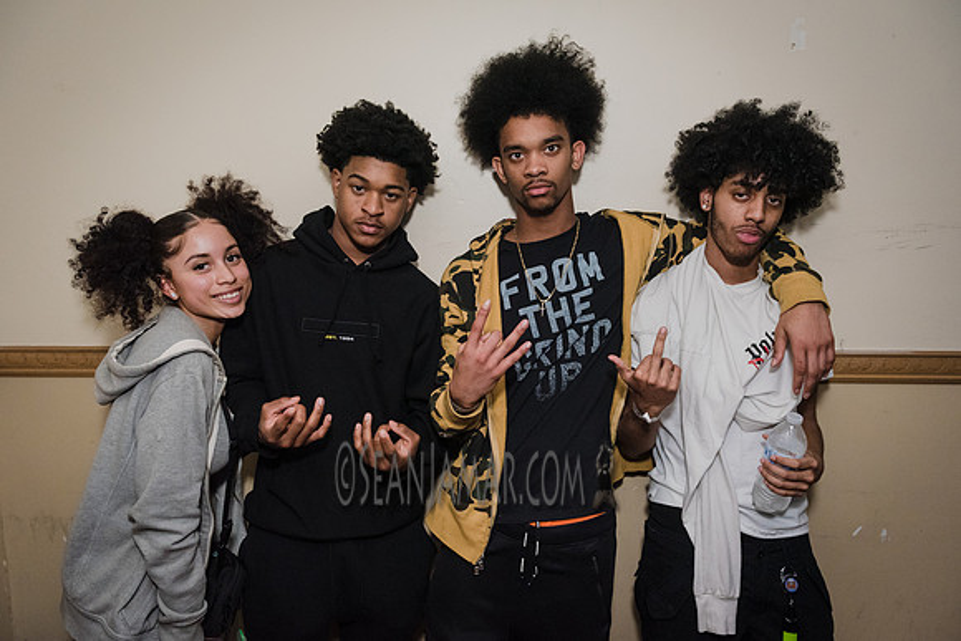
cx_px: 480
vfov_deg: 51.9
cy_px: 320
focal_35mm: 25
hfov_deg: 72.2
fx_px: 660
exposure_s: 1/250
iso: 3200
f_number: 3.5
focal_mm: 24
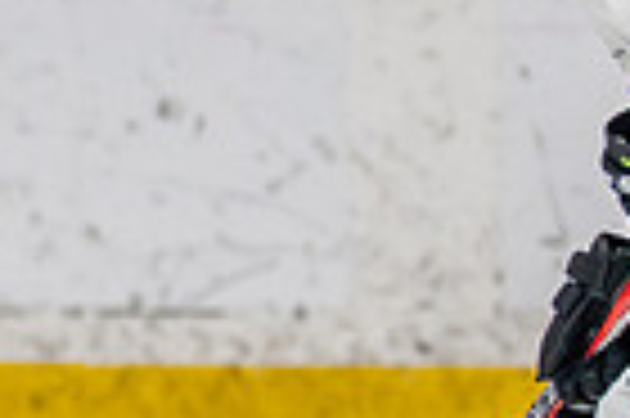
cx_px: -652
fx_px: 24559
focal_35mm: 1405
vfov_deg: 1.0
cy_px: 318
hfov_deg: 1.5
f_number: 2.8
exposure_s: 1/1250
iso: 1000
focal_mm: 200
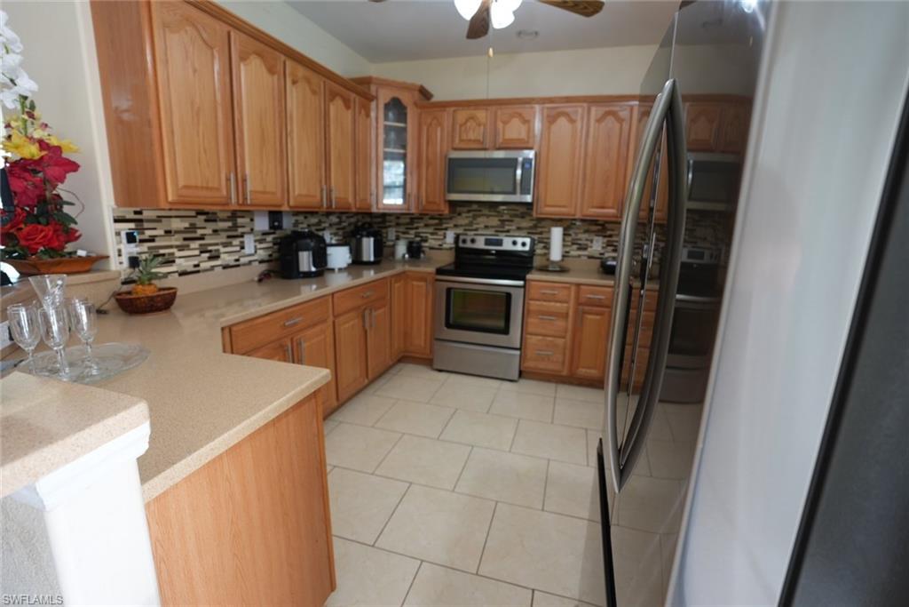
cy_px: 304
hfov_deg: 96.7
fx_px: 404
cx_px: 454
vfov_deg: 73.8
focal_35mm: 16
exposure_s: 1/30
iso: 200
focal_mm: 16
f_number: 2.8
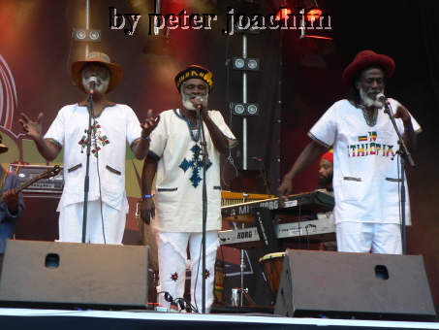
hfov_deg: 23.0
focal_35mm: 85
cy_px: 165
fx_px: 1078
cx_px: 220
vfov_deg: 17.4
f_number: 3.2
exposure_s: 1/30
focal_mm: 14.5
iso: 64
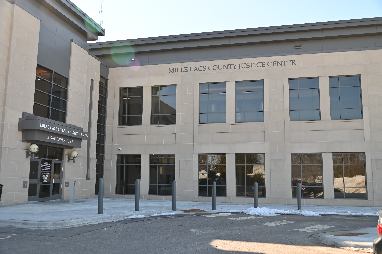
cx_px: 191
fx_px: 361
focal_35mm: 34
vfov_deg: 38.8
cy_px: 127
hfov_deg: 55.8
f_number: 5.6
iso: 100
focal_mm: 34
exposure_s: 1/250
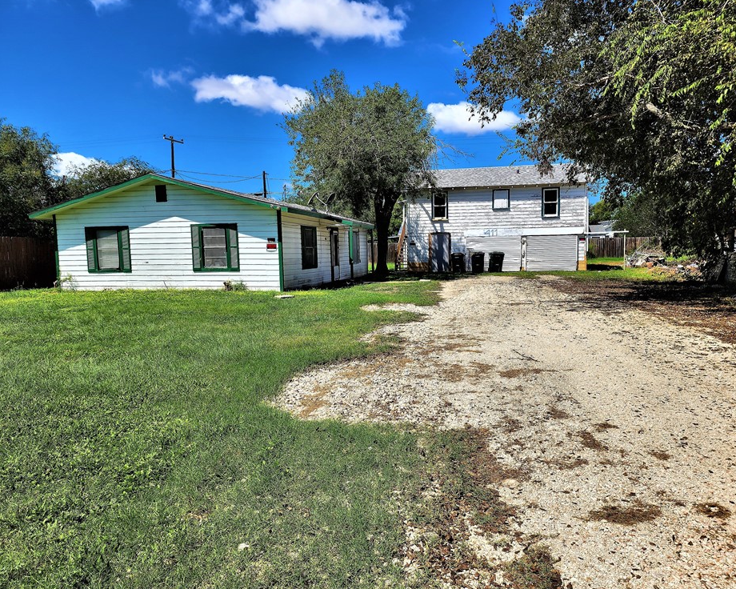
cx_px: 394
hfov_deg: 68.0
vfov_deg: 56.8
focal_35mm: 25
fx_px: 545
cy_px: 288
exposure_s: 1/1879
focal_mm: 6.4
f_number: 1.8
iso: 12
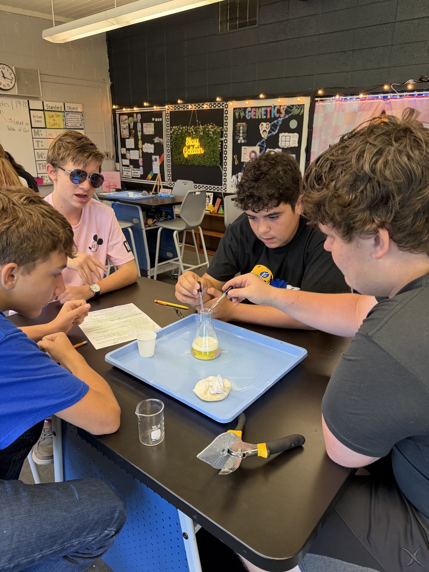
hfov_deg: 56.8
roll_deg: -0.7
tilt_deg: -20.1
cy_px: 286
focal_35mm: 24
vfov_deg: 71.6
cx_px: 214
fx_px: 397
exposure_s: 1/60
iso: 200
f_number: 1.78
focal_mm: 6.76
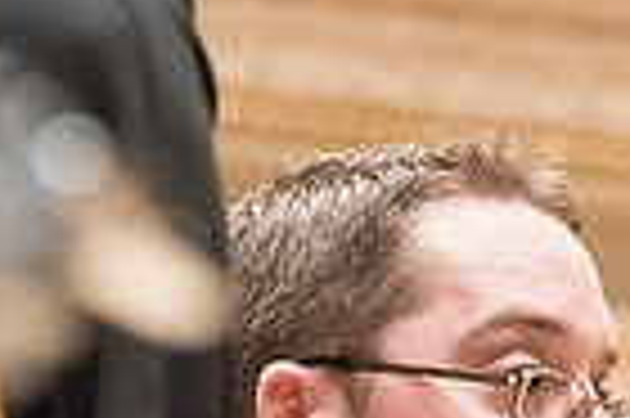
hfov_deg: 3.5
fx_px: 10156
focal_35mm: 581
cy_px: 402
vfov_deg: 2.4
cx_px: 684
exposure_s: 1/100
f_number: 6.3
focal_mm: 140
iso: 12800
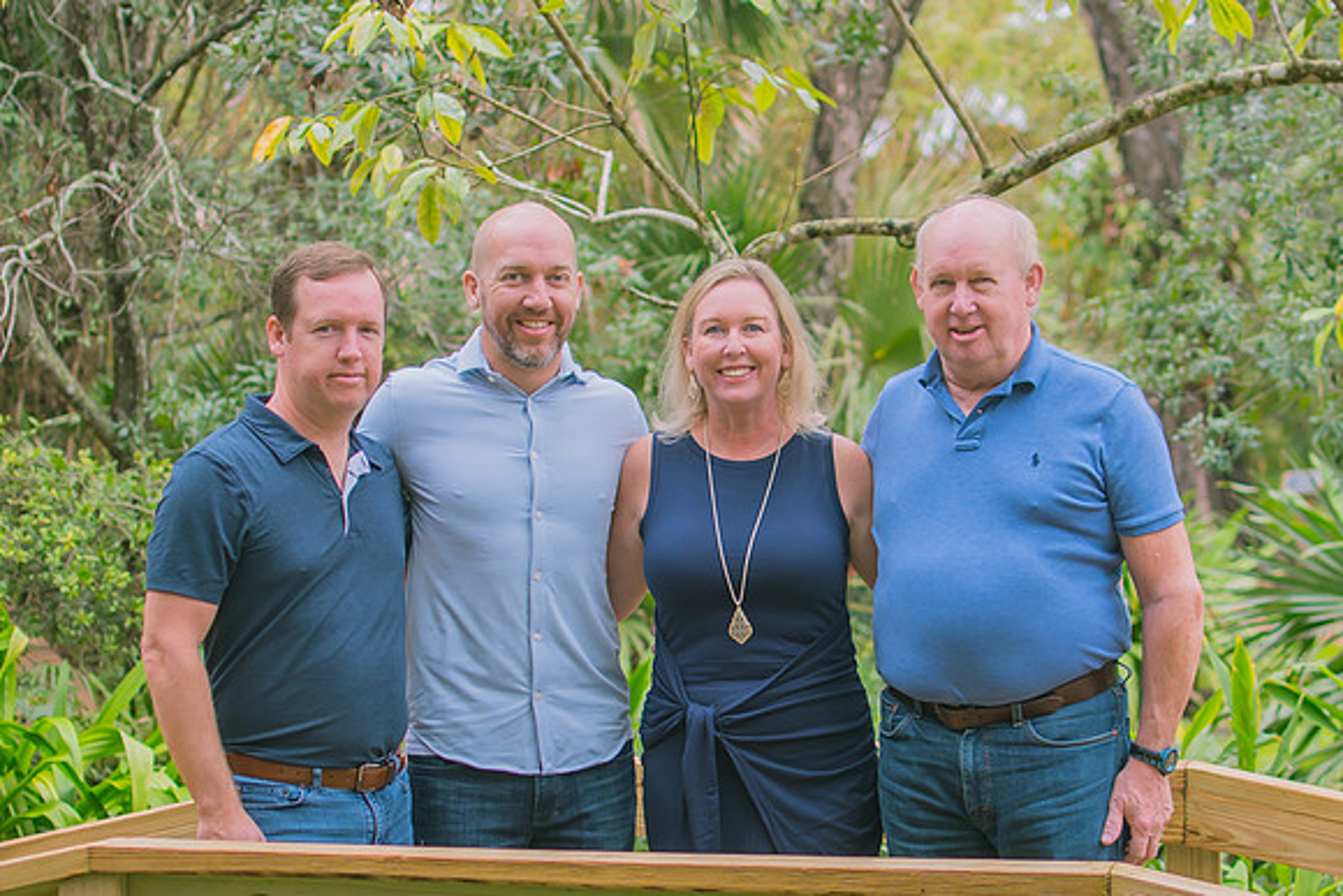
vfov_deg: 17.8
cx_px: 689
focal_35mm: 77
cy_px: 559
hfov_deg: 26.5
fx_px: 2855
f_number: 2.2
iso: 100
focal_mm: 35
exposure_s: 1/400
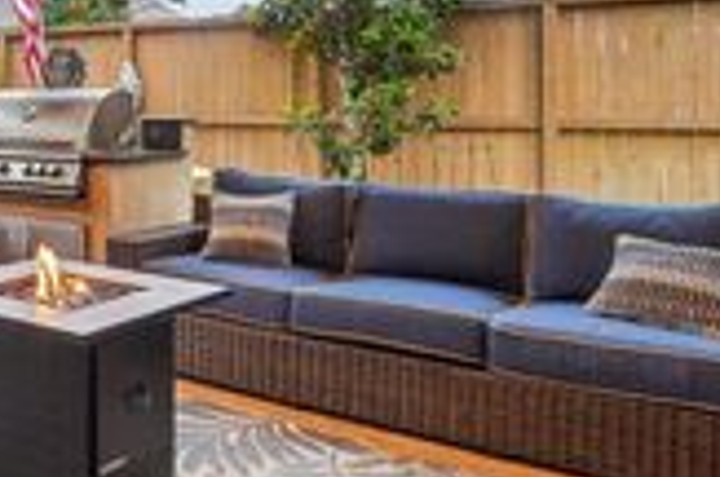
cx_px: -62
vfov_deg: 30.3
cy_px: 91
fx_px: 858
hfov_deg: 38.2
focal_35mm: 43
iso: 500
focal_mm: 14
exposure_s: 1/13
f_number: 8
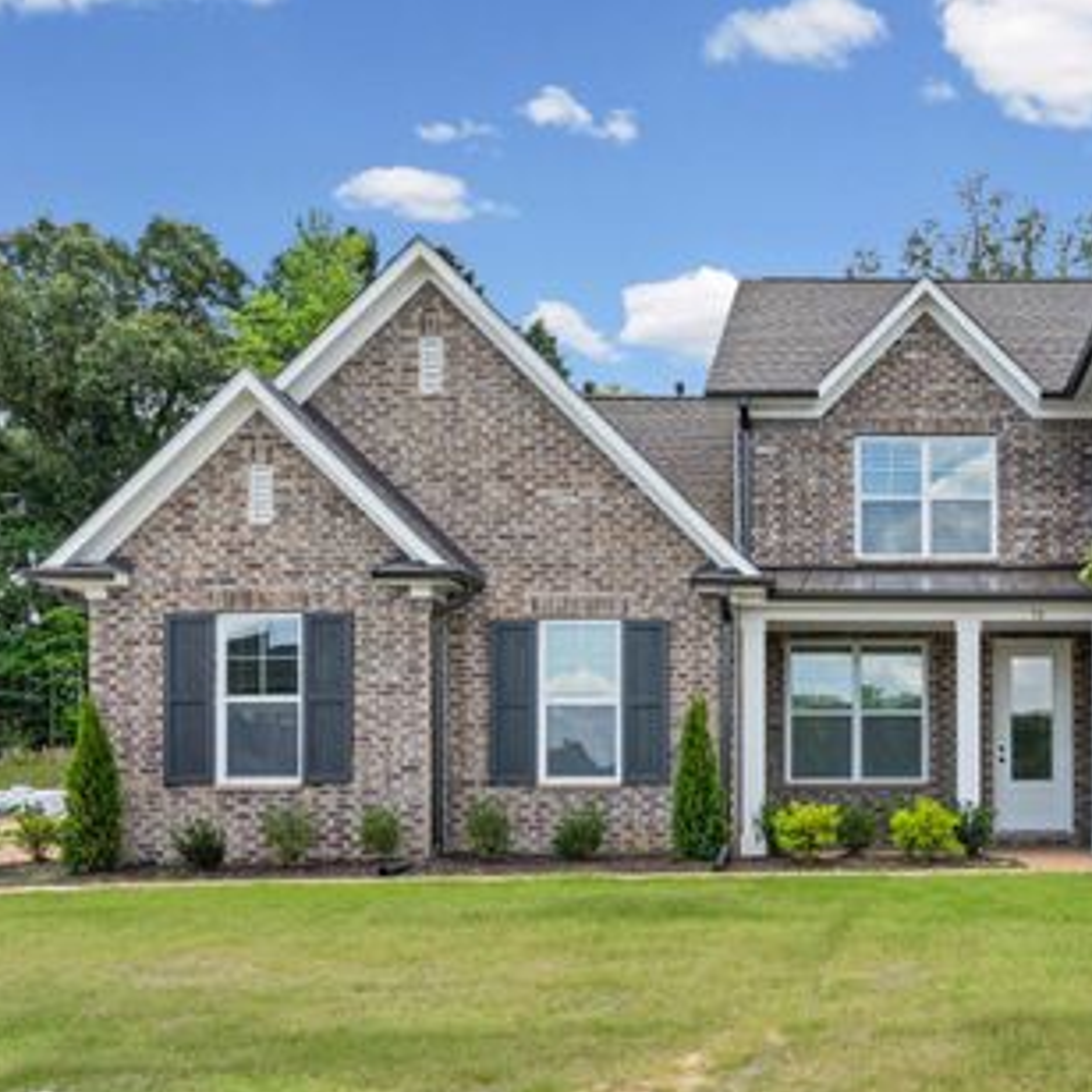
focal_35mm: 40
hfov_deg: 40.8
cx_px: 798
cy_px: 530
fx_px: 1428
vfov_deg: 41.9
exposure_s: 1/500
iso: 800
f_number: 9.5
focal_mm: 29
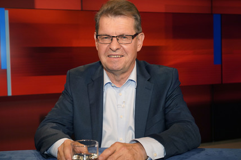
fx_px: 308
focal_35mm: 46
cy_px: 77
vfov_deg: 29.2
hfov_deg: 42.8
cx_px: 118
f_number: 4.5
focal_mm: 44
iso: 1600
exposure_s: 1/160
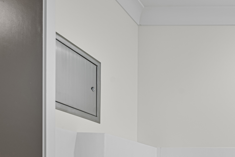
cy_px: 182
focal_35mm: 39
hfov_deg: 38.2
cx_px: 276
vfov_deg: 29.9
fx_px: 255
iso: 200
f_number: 8
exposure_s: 1/2.5
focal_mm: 16
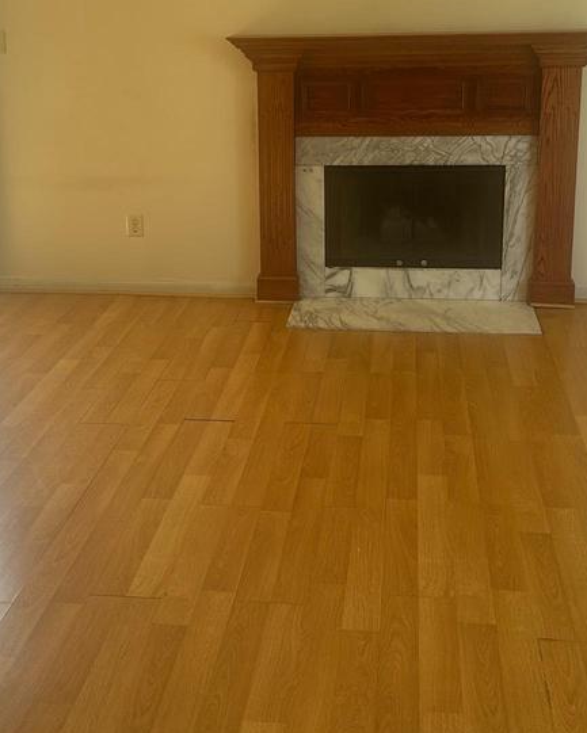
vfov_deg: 38.4
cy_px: 249
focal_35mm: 48
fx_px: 1042
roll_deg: +0.0
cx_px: 293
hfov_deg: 31.5
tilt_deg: -13.5
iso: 64
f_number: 1.5
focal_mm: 5.7
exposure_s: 1/158
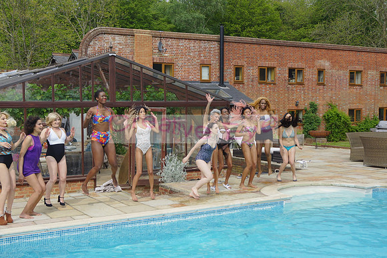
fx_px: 484
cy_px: 129
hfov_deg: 43.6
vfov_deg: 29.9
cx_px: 194
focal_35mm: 45
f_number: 6.3
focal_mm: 30
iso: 125
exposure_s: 1/500
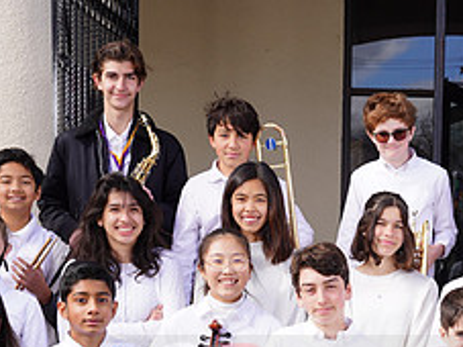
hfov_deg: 17.2
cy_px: 362
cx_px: 422
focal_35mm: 113
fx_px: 1511
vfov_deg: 12.9
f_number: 6.3
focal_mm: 46
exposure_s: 1/200
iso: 100
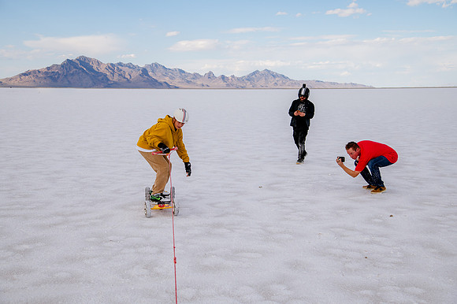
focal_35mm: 49
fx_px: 621
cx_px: 226
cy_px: 152
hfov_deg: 40.4
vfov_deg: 27.5
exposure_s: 1/2000
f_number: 5.6
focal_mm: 48
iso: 400
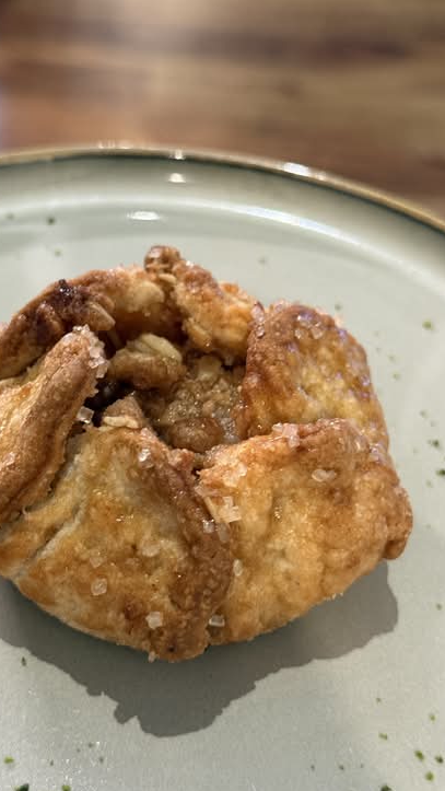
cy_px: 399
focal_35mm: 53
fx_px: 1111
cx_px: 180
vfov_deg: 39.2
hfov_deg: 22.6
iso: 320
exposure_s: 1/40
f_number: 1.78
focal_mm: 6.76
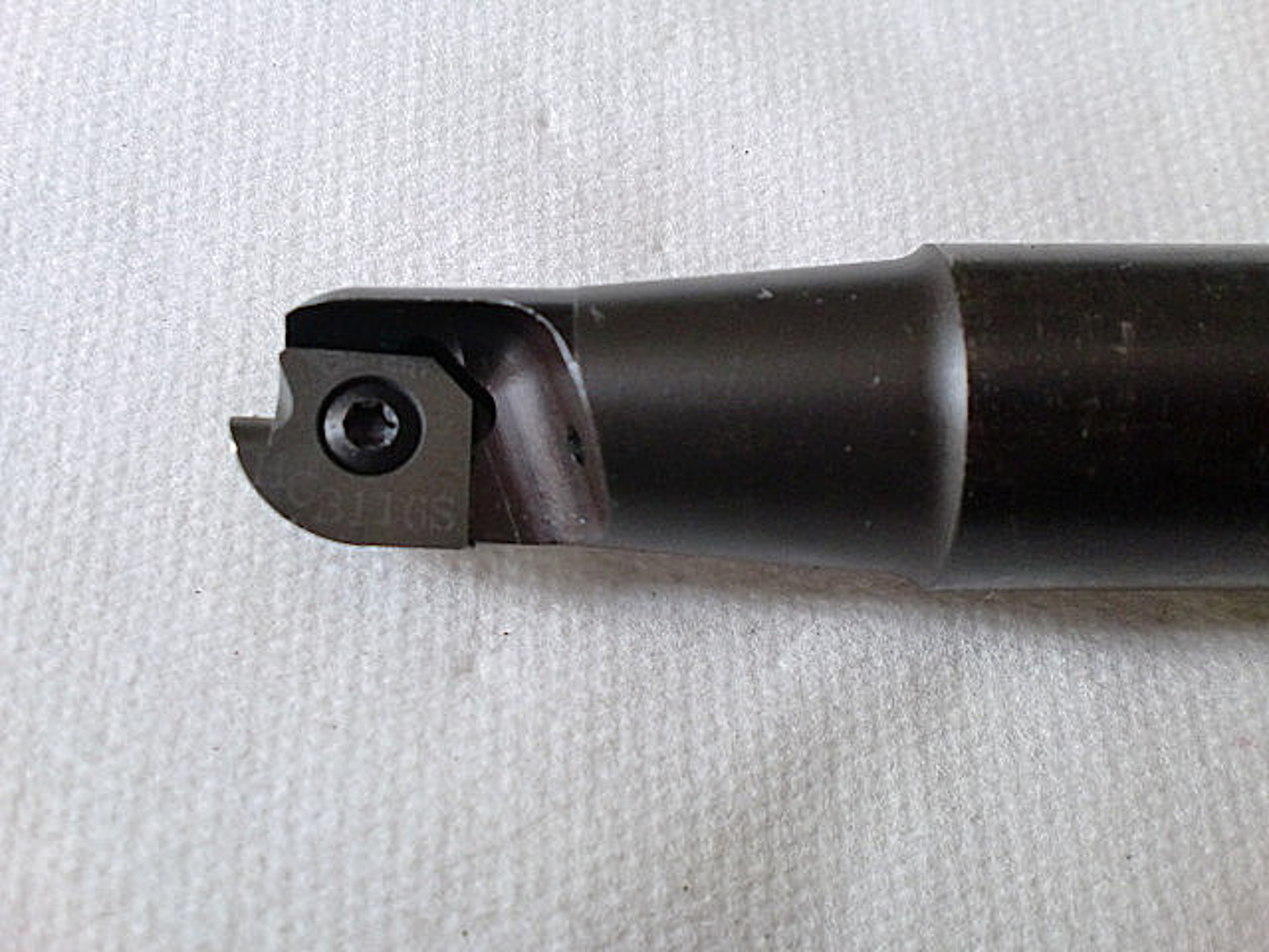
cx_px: 634
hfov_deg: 52.6
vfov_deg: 40.7
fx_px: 1283
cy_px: 476
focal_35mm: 35
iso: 200
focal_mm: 6.3
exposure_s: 1/60
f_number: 3.1
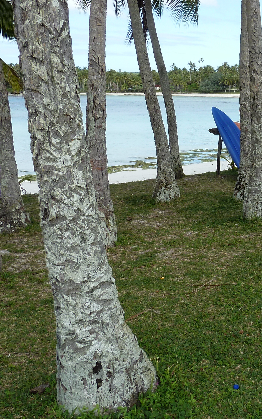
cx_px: 272
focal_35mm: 47
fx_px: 537
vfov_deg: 42.3
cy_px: 152
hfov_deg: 25.8
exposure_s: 1/320
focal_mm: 4.1
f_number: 4
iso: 80
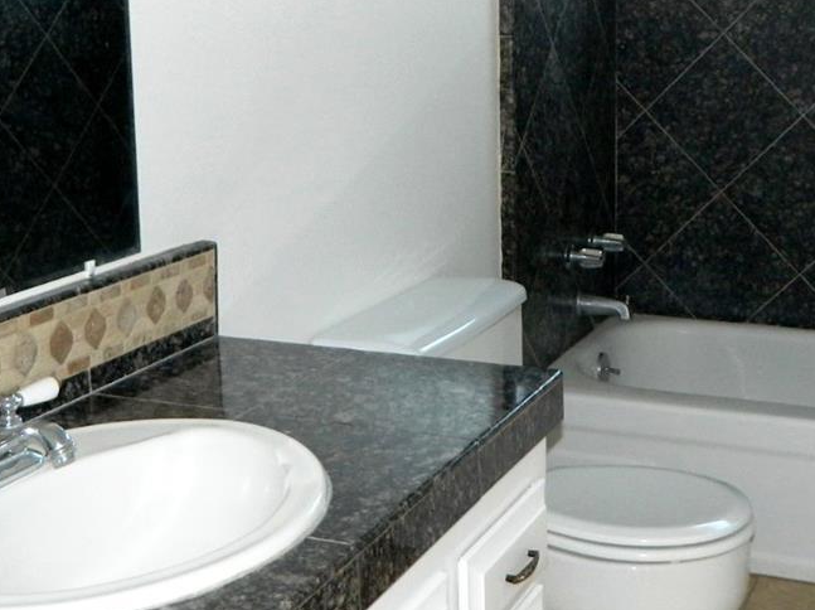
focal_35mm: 58
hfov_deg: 33.2
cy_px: 176
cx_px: 472
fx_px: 1364
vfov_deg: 25.0
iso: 200
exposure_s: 1/30
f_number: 3.1
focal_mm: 4.5
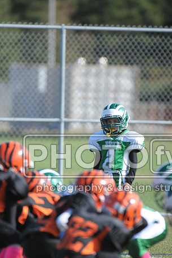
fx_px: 5480
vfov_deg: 2.7
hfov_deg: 1.8
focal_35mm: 763
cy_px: 161
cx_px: 109
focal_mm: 400
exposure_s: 1/6400
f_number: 4
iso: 1600
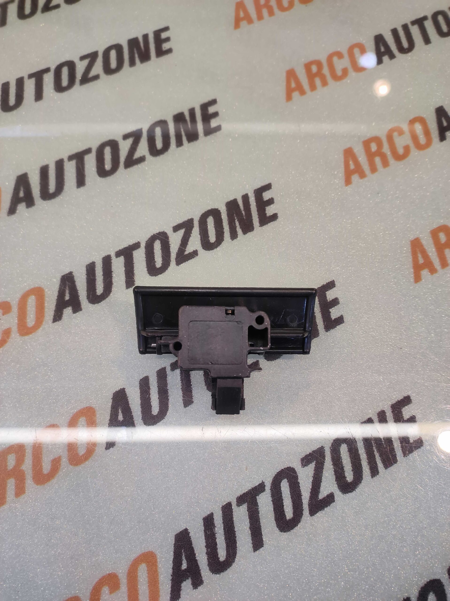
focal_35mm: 17
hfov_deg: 74.7
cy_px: 300
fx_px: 295
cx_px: 225
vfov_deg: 91.1
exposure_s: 1/50
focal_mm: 4.74
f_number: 1.79
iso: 131
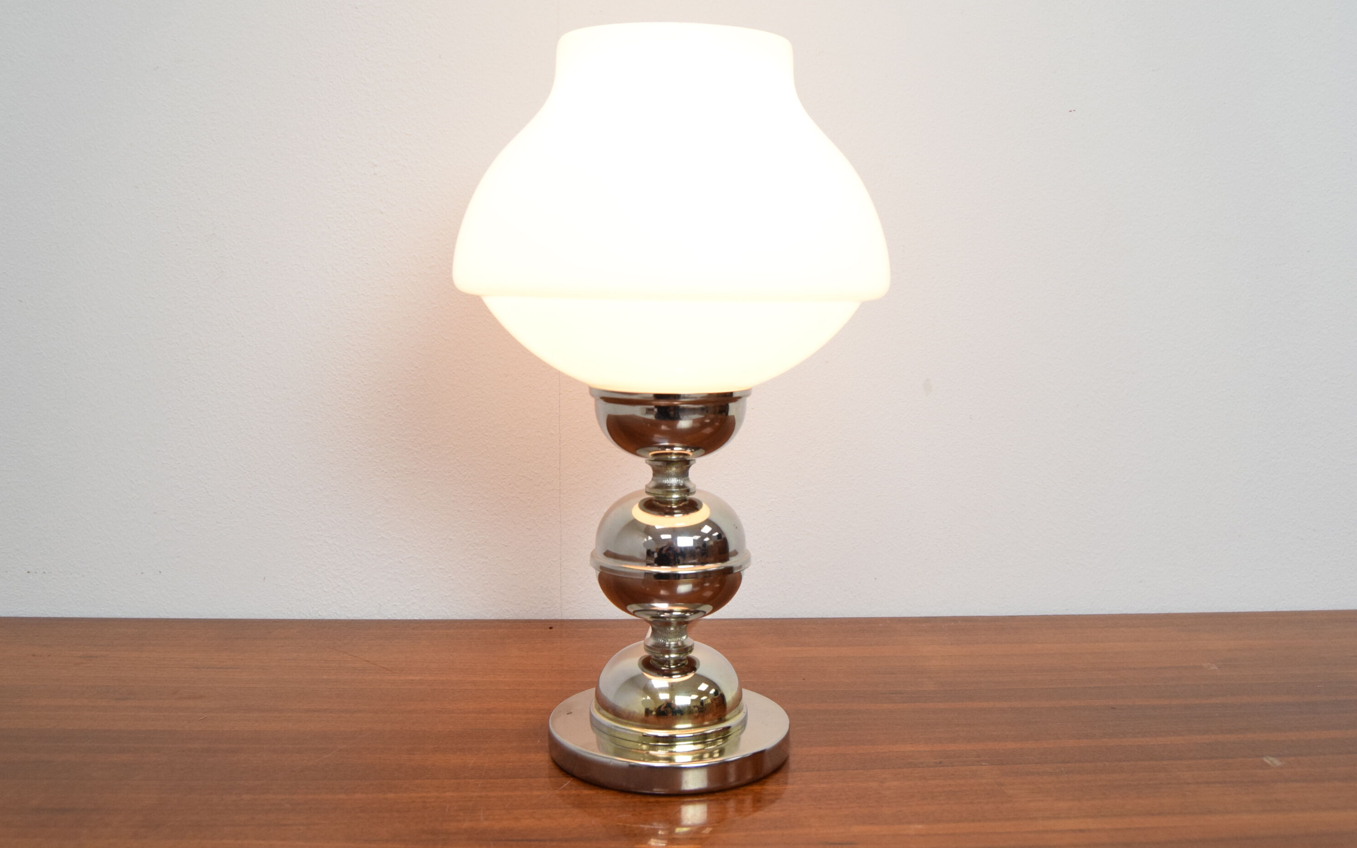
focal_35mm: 36
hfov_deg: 54.6
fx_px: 1313
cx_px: 680
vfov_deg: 35.8
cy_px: 415
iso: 1600
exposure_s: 1/200
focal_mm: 23
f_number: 7.1
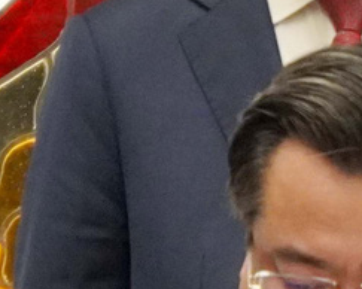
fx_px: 14290
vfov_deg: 1.2
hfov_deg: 1.4
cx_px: 816
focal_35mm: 1335
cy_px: 145
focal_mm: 115
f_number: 6.3
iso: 3200
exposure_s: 1/200
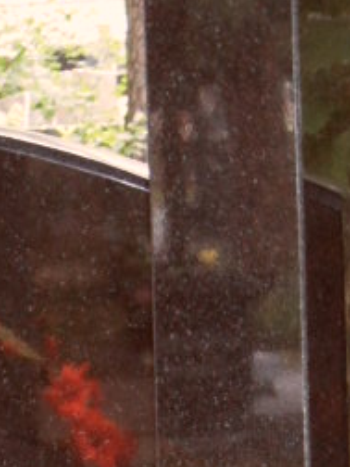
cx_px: -320
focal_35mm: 244
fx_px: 3289
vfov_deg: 7.8
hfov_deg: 6.0
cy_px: 875
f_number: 4
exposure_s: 1/45
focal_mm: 10.3
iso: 200
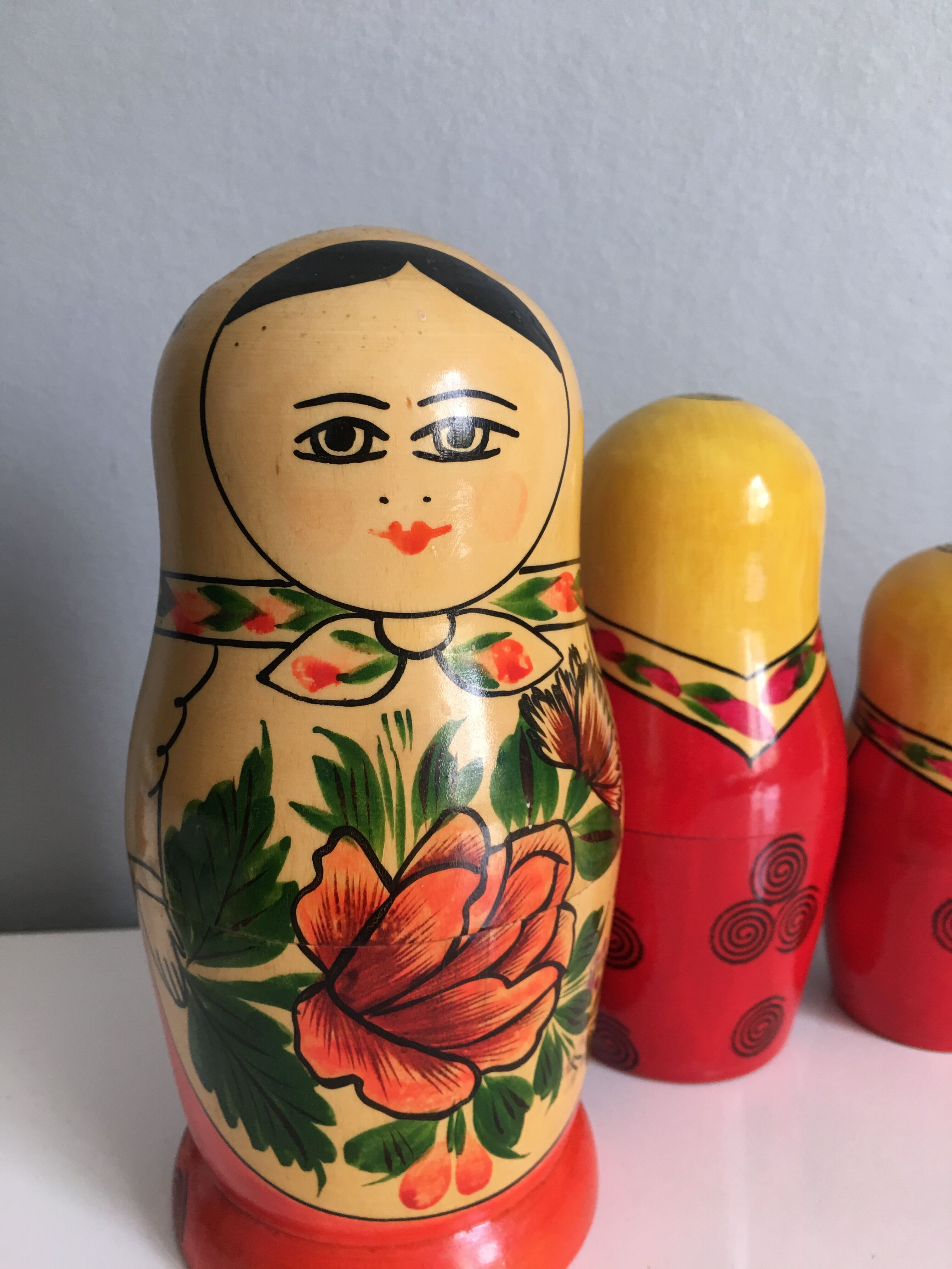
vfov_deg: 61.7
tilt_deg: -13.9
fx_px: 1063
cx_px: 476
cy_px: 634
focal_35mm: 29
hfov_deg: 48.2
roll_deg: +0.2
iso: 40
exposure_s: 1/33
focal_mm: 4.15
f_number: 2.2
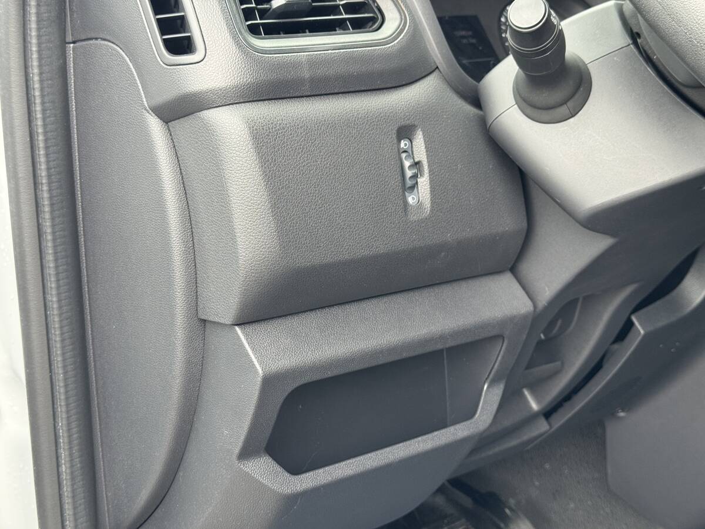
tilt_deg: -18.1
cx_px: 352
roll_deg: -2.3
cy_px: 264
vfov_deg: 30.3
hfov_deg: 39.7
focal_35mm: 48
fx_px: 978
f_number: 1.78
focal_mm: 6.76
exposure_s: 1/65
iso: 100
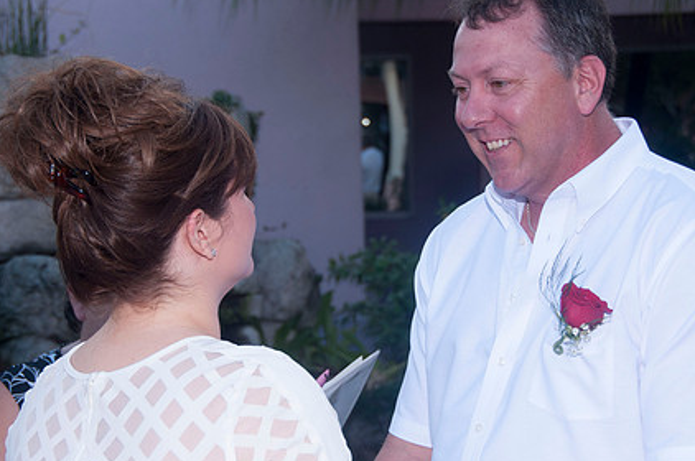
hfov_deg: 20.6
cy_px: 246
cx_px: 369
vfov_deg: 13.8
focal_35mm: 99
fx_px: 1908
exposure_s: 1/200
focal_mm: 48
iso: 200
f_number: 5.6
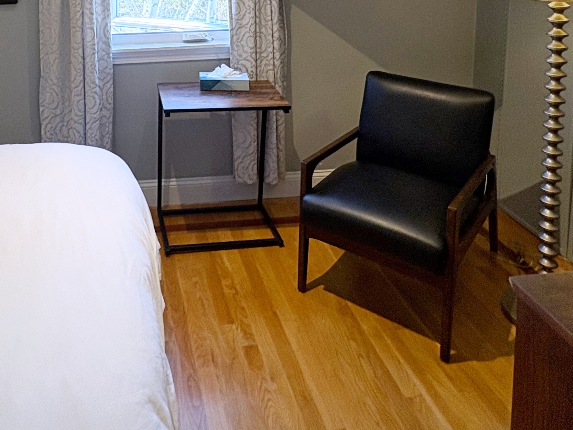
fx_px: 563
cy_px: -24
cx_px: 167
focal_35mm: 34
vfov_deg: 36.4
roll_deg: +0.3
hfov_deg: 52.3
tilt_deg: -6.3
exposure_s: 1/120
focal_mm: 2.22
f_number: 2.2
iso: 125
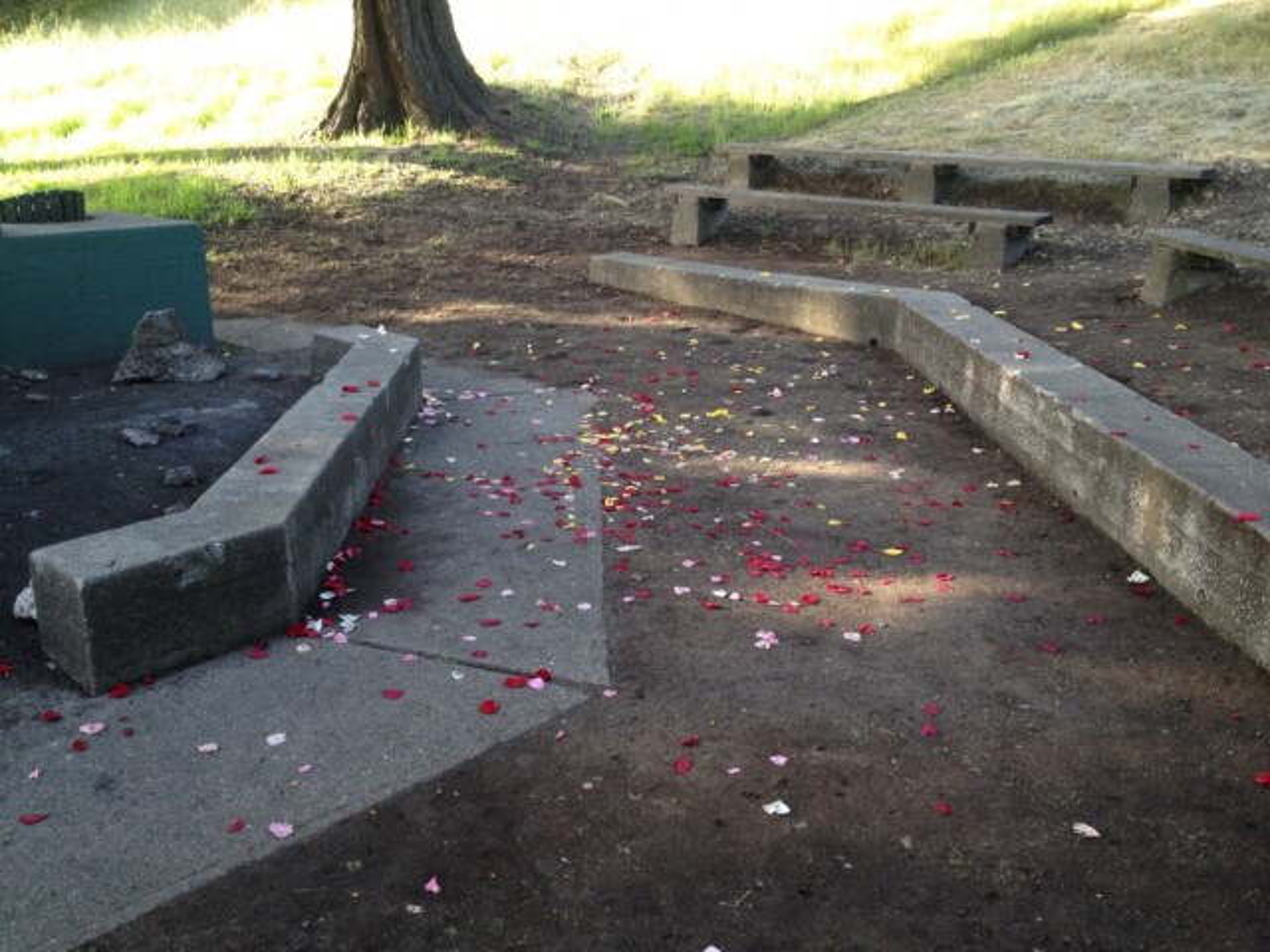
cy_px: 476
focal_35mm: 35
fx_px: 1284
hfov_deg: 52.6
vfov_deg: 40.7
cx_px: 635
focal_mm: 4.28
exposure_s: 1/120
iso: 100
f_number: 2.4
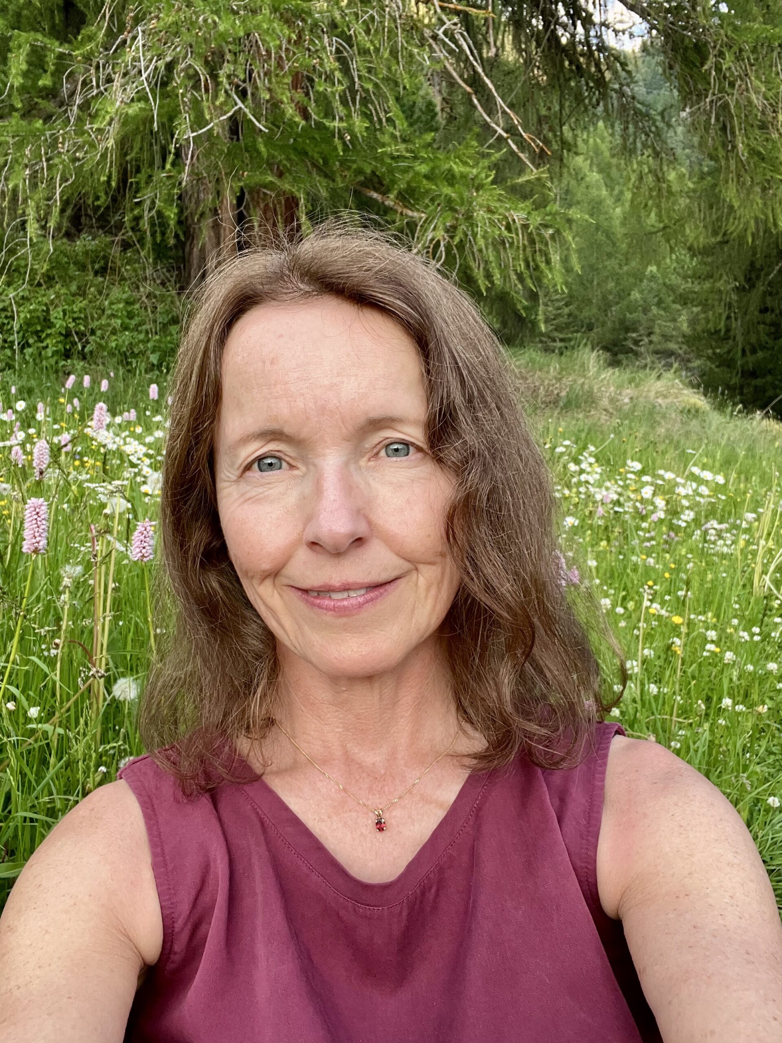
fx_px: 904
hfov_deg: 46.8
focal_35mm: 30
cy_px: 522
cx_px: 391
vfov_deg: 60.0
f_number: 2.2
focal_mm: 2.71
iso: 40
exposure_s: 1/121
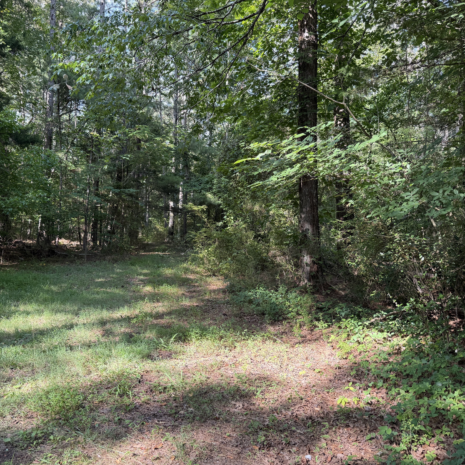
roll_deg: -0.8
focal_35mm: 29
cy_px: 230
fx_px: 441
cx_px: 209
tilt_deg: +0.2
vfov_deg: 55.6
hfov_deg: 55.5
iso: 80
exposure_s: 1/251
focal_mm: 6.76
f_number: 1.78
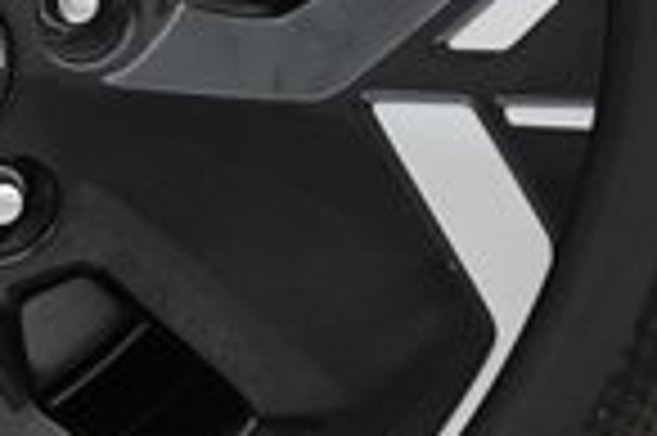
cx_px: -194
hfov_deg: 15.8
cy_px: 22
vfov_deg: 11.0
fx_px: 2242
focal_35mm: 123
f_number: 4.5
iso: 5000
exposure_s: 1/100
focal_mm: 28
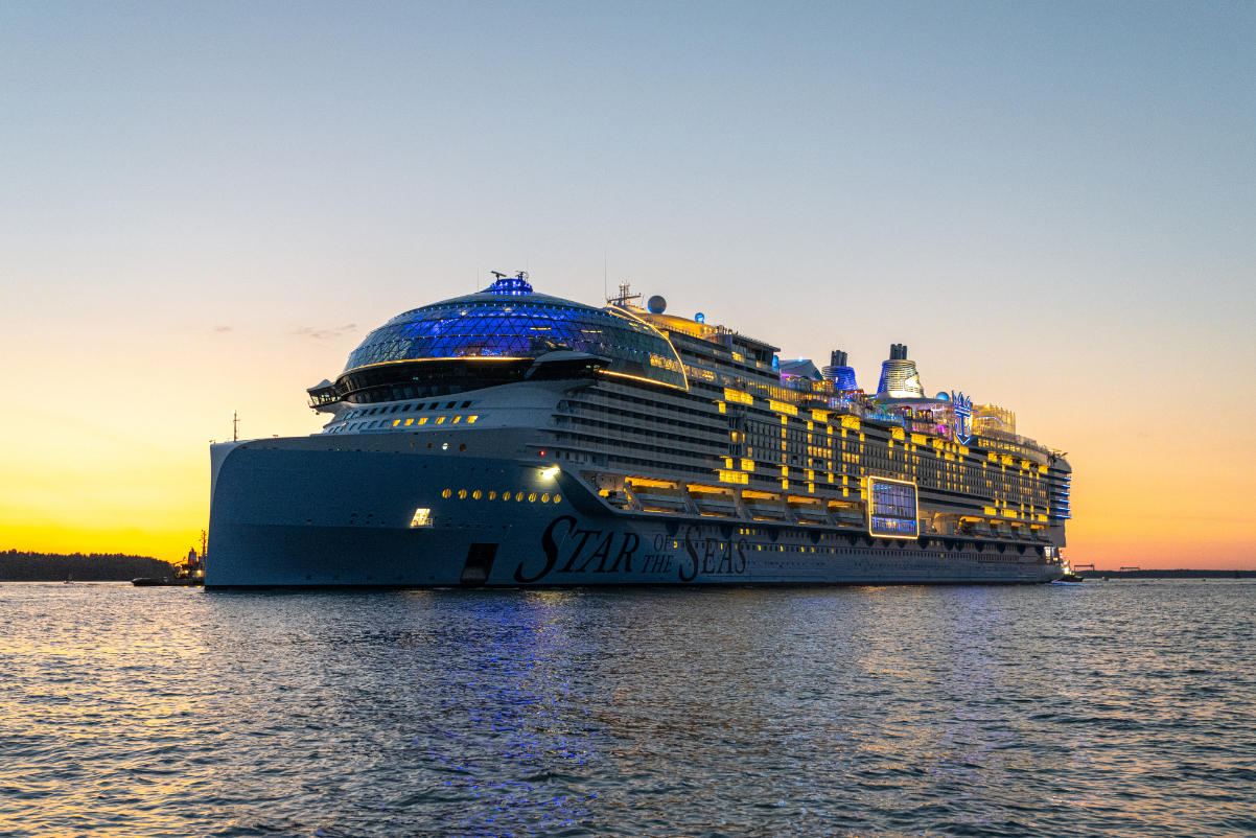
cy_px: 419
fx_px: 1256
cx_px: 628
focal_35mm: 36
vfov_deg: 36.9
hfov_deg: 53.1
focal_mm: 36
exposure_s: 1/160
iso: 2000
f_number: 2.8
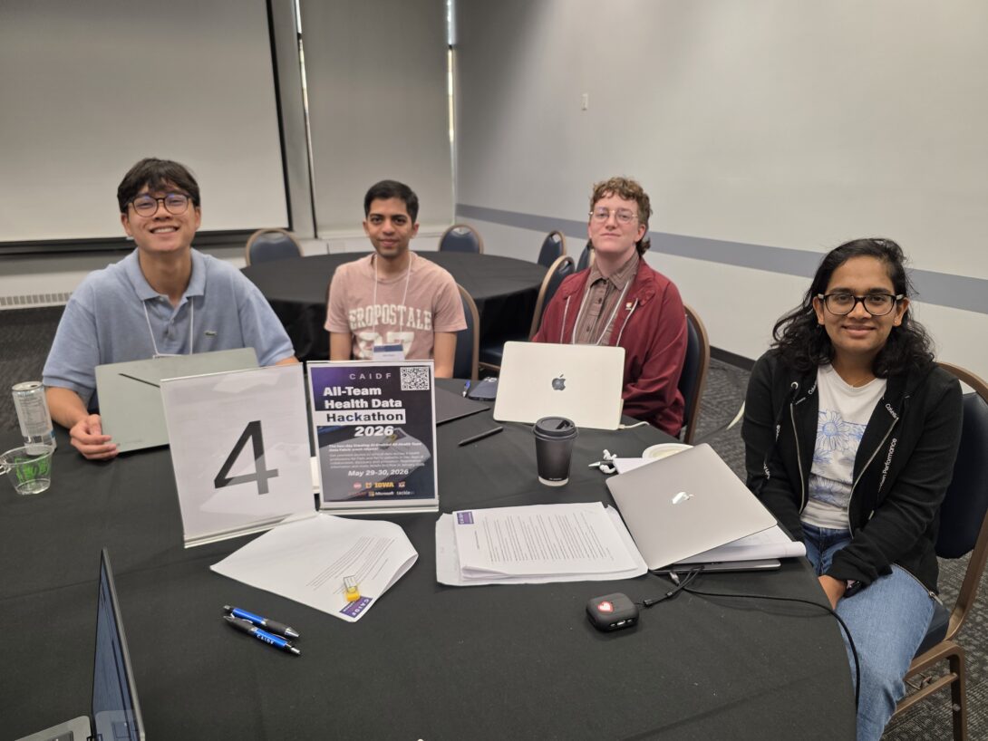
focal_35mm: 23
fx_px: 657
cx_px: 494
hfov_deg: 73.9
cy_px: 370
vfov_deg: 58.9
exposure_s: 1/120
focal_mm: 6.3
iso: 160
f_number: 1.7
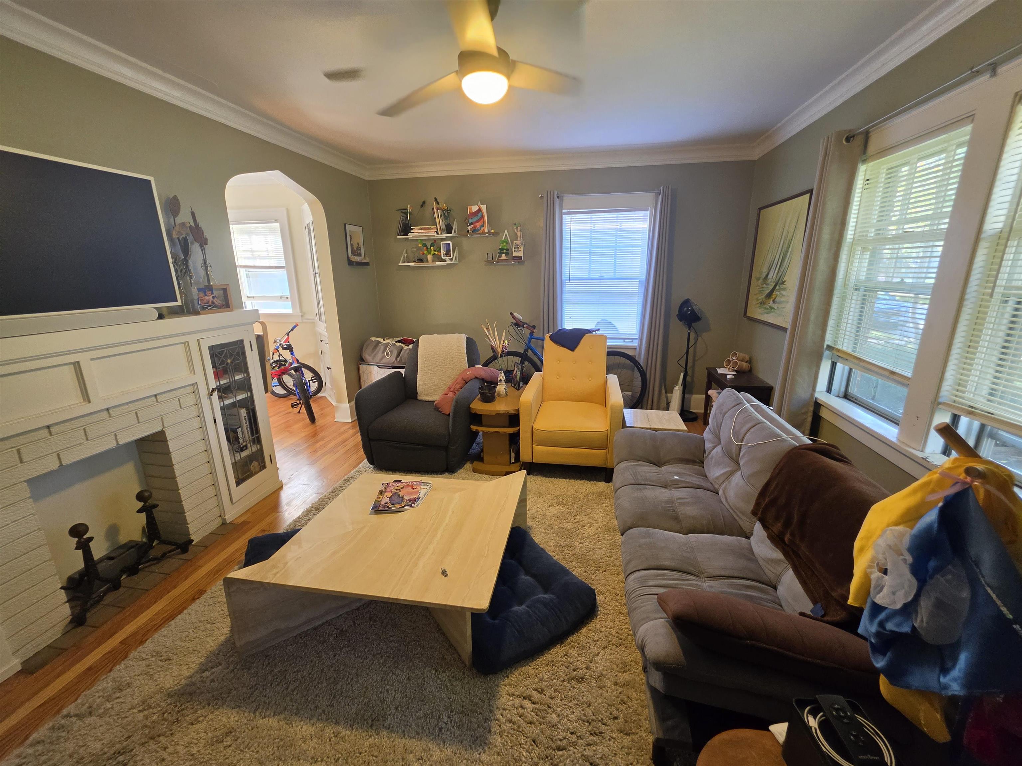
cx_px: 511
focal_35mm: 13
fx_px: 384
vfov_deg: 89.9
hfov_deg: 106.2
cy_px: 383
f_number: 1.9
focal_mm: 2.2
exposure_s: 1/120
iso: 200
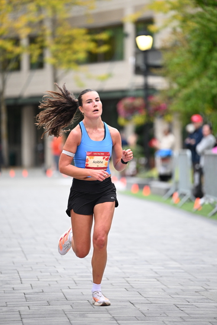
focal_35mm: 195
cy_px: 162
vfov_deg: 10.5
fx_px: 1762
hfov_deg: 7.0
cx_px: 108
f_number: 2.8
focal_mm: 195
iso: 1600
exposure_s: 1/800
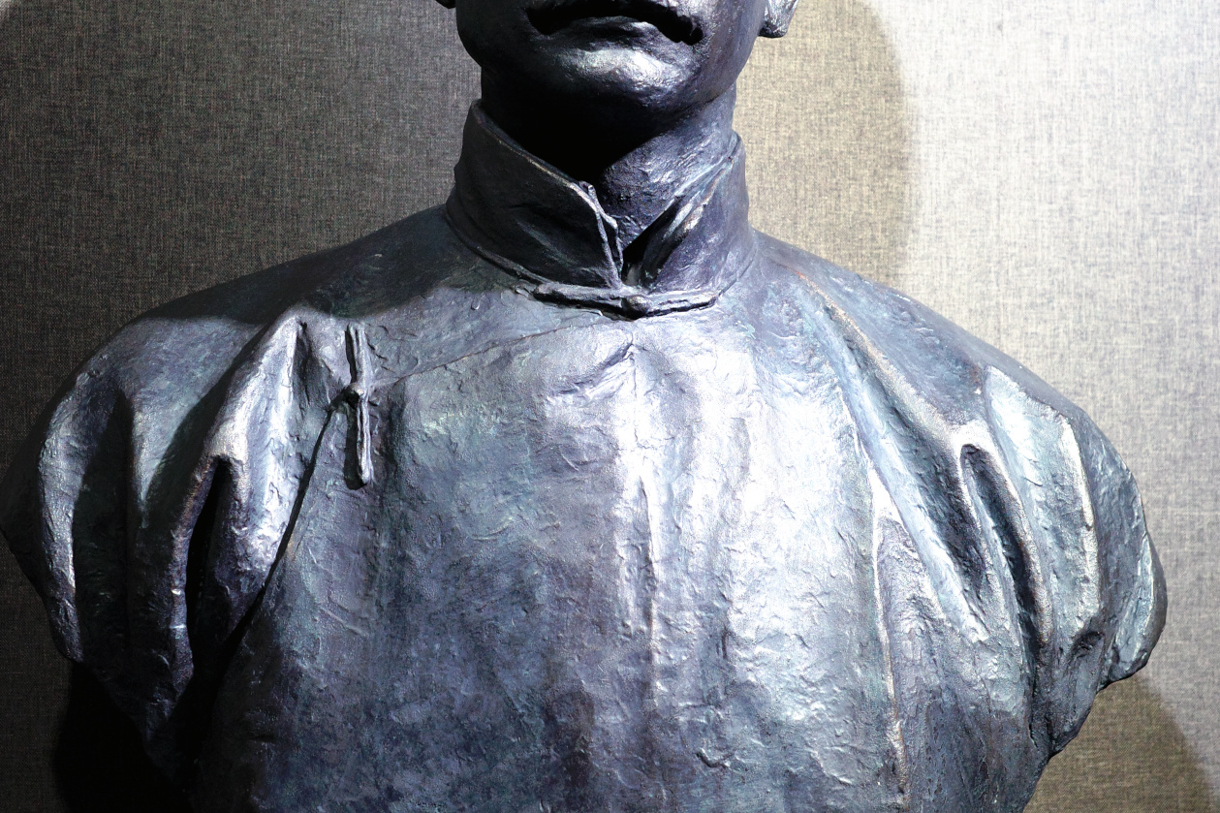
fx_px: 2067
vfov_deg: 22.2
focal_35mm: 61
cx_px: 604
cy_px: 315
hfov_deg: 32.9
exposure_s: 1/40
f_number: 2.8
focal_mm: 26
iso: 1000
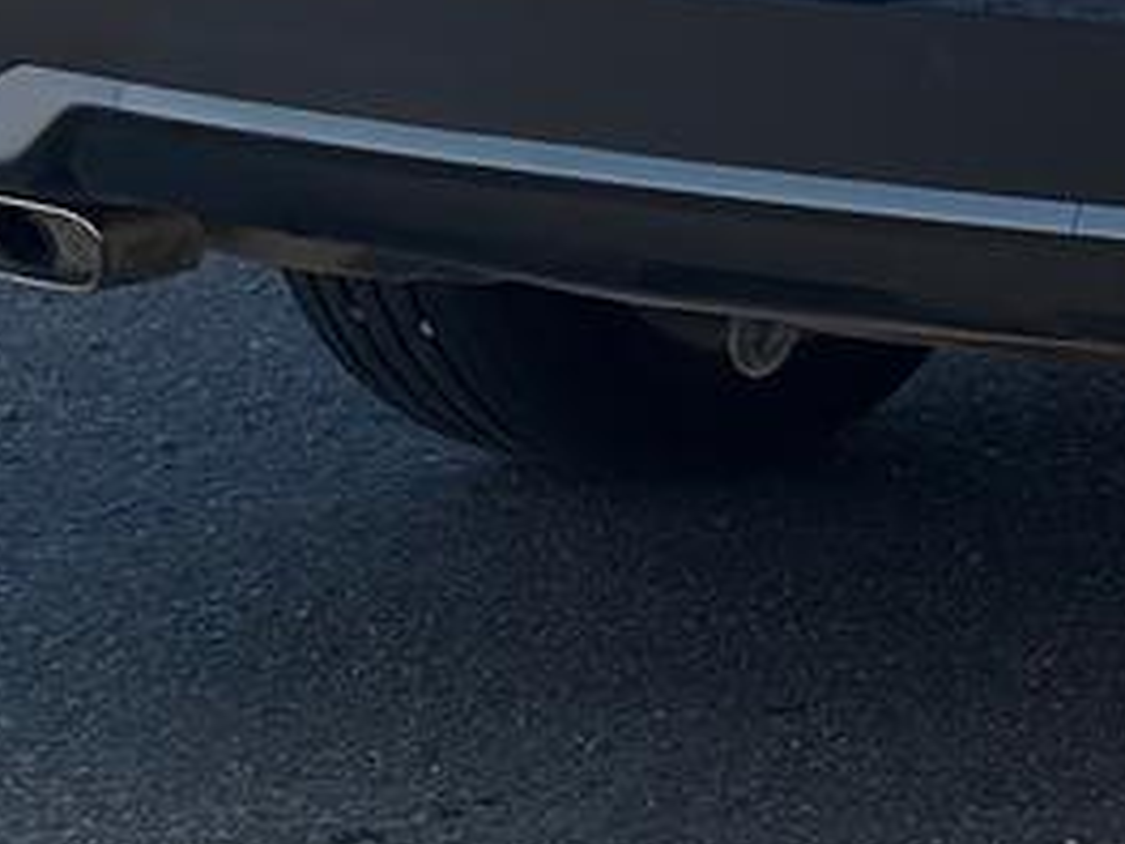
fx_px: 7572
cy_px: -593
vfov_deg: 6.3
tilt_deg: -5.0
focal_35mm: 233
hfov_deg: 8.3
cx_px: 1807
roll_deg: -0.4
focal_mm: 6.86
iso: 100
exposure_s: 1/4785
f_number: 1.78
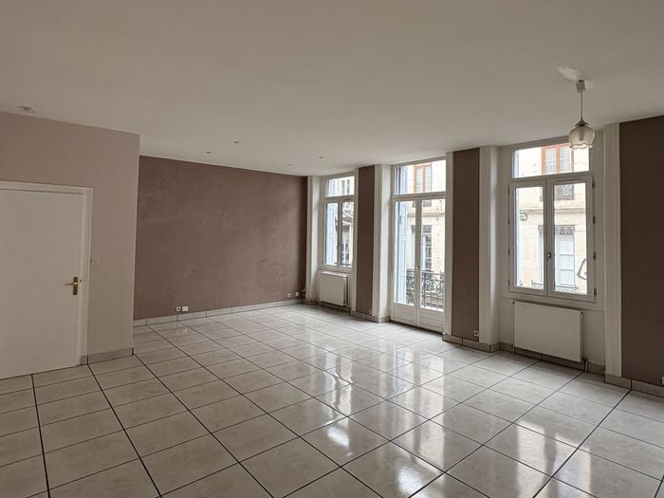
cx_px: 355
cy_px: 218
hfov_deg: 81.6
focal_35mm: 20
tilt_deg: +3.5
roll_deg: -0.4
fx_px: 384
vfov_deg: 65.7
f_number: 2.2
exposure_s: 1/101
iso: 64
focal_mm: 2.22
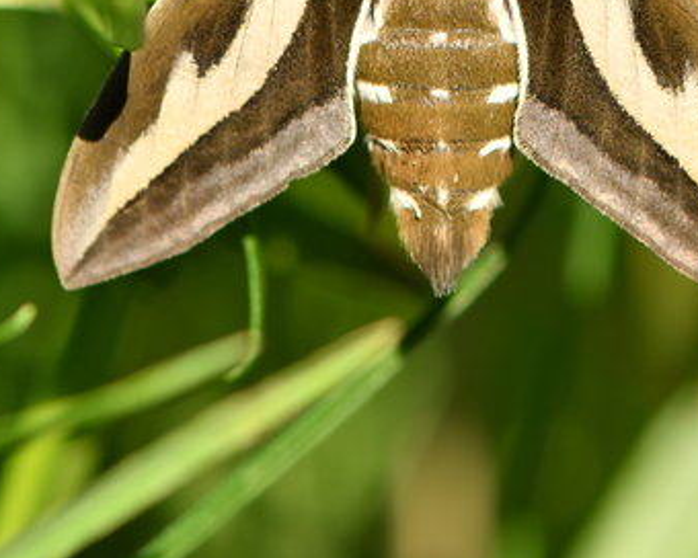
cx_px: 406
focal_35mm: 277
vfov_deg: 5.6
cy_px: -57
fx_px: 5722
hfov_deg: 7.0
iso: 100
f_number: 7.1
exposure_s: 1/640
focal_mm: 105
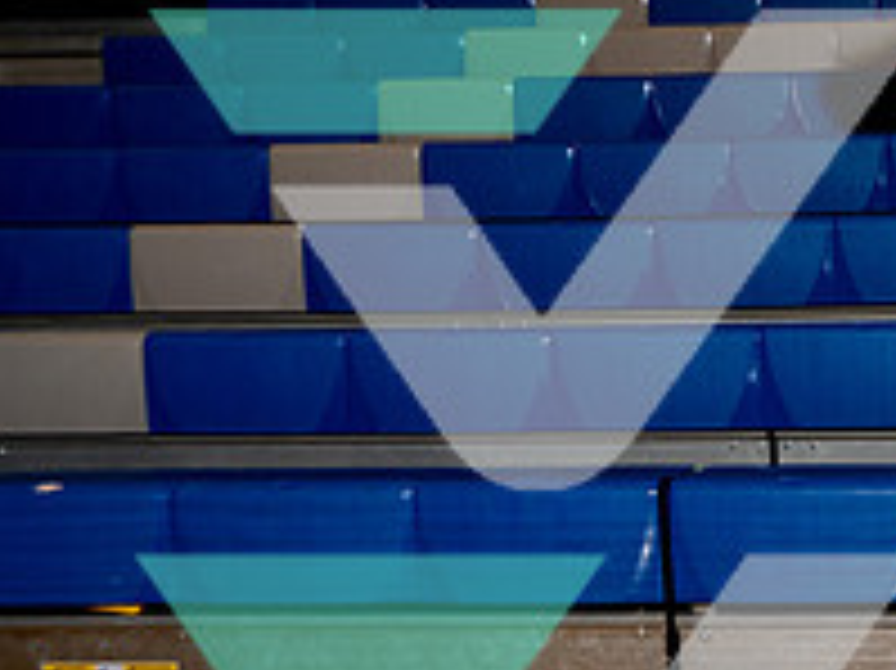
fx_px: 1811
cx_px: 1297
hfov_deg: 23.1
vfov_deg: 20.9
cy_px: 250
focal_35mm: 70
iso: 200
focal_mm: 25
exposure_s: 1/250
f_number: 5.6
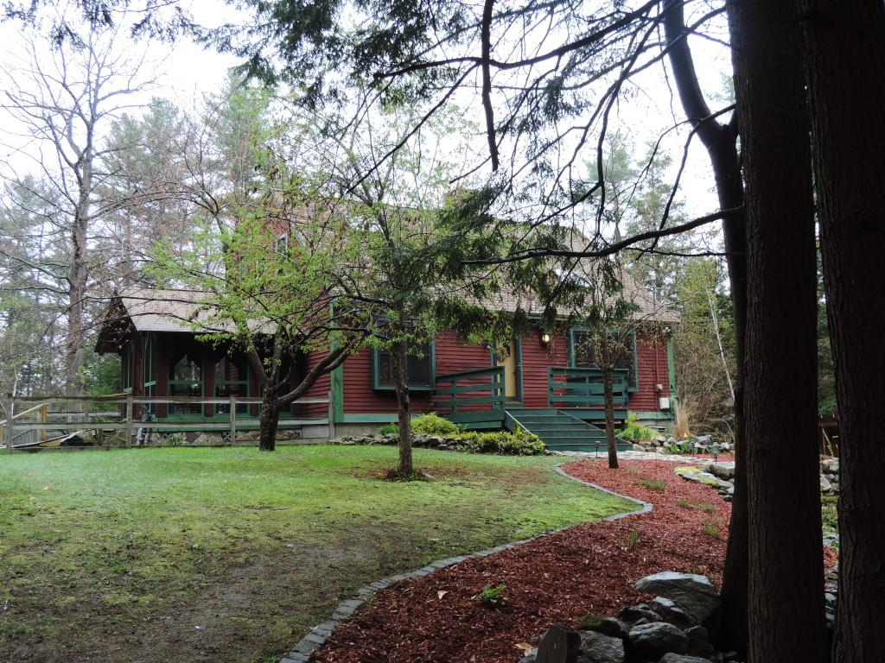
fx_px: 895
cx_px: 442
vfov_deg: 40.7
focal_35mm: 35
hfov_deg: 52.6
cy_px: 332
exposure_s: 1/50
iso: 90
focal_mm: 6.2
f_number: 3.3
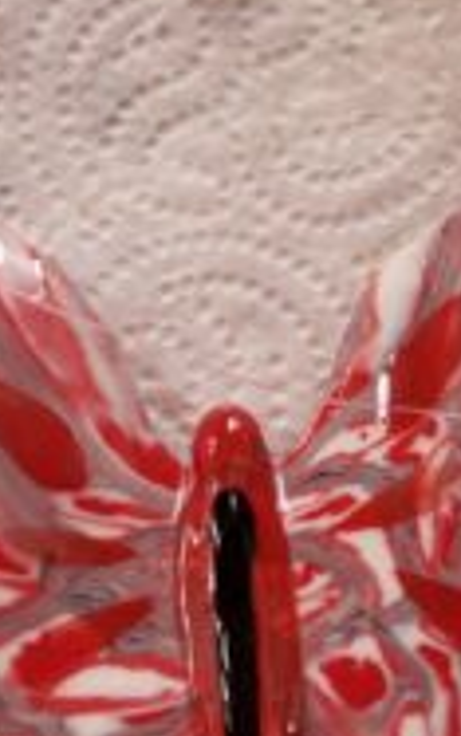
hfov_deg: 20.6
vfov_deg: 32.3
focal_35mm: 63
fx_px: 1265
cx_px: 288
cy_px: 281
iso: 160
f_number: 1.8
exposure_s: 1/120
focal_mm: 5.4
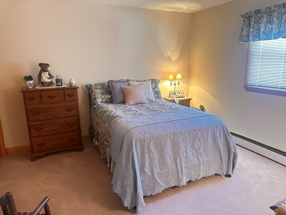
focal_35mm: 24
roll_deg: +2.0
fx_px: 198
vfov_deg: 56.8
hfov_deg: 71.6
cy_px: 108
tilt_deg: -11.5
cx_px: 143
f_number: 1.78
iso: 1000
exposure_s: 1/40
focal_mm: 6.86
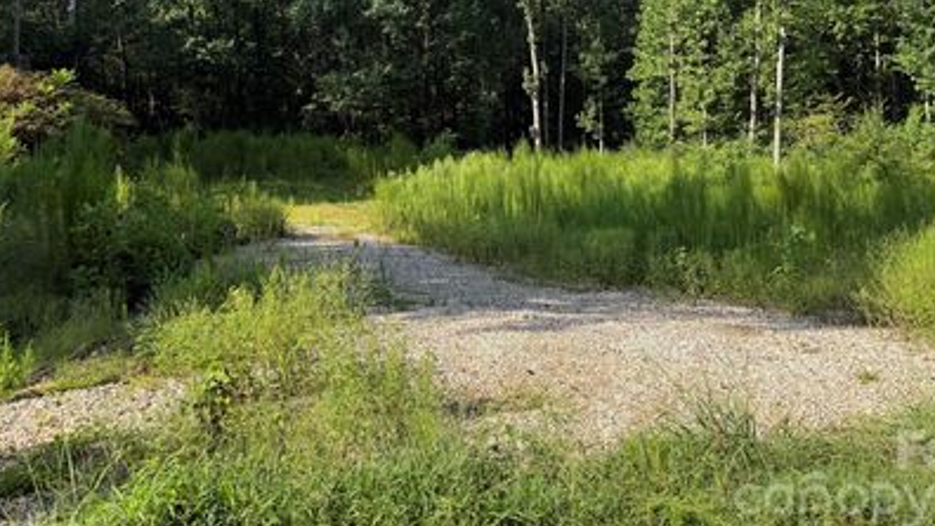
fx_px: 818
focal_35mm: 33
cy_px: 100
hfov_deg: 59.4
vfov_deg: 34.5
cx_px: 491
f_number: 1.78
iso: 80
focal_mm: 6.76
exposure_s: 1/1727
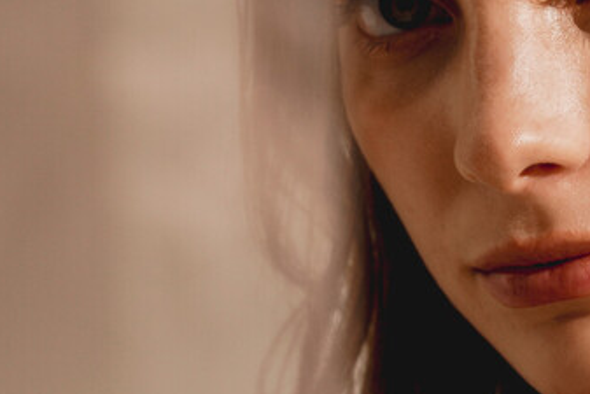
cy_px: 112
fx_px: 4000
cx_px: 671
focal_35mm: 244
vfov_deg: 5.6
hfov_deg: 8.4
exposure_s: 1/100
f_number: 6.3
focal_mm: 70
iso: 320
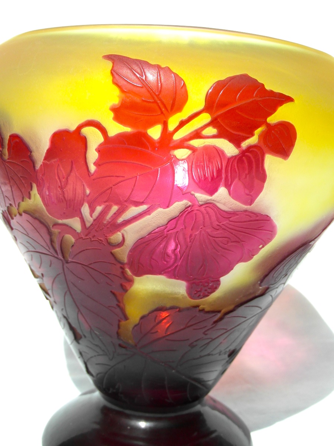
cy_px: 223
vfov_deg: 45.8
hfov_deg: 35.1
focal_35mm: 41
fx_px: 527
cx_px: 167
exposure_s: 1/750
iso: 80
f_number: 4
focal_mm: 6.8
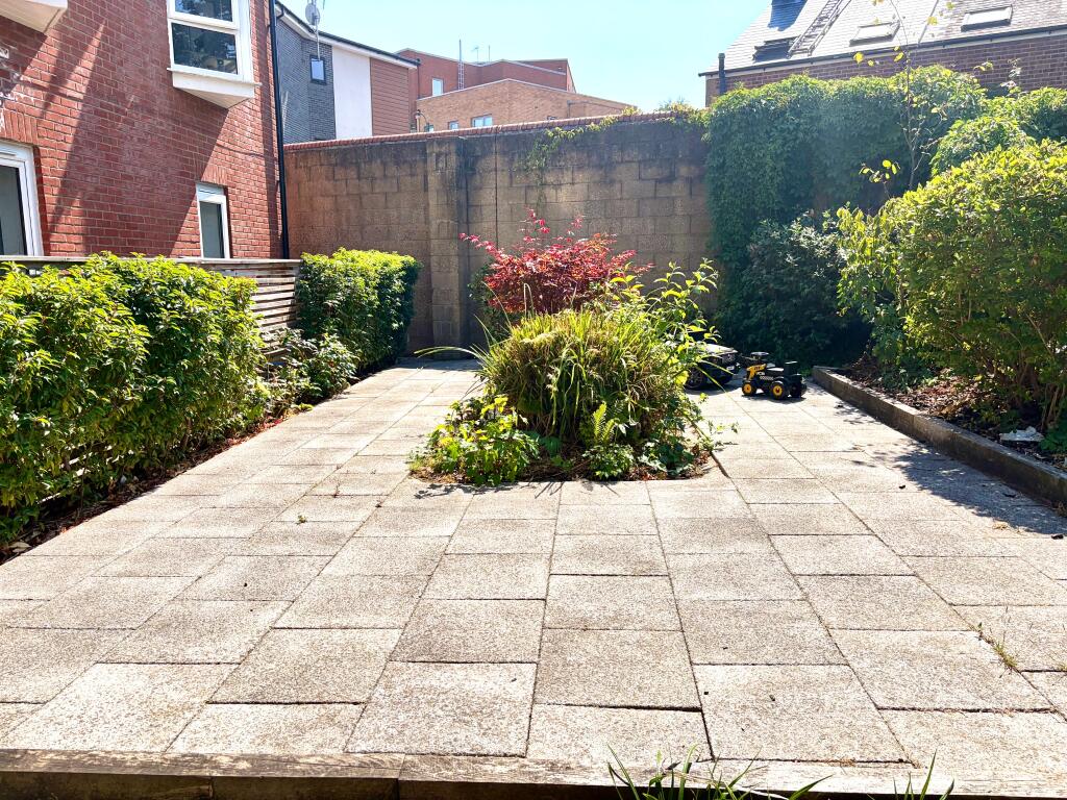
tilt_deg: -8.9
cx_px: 534
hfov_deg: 67.3
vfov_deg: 53.1
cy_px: 400
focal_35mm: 26
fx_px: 801
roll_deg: +0.0
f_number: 1.6
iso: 50
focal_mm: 5.96
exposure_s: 1/3279
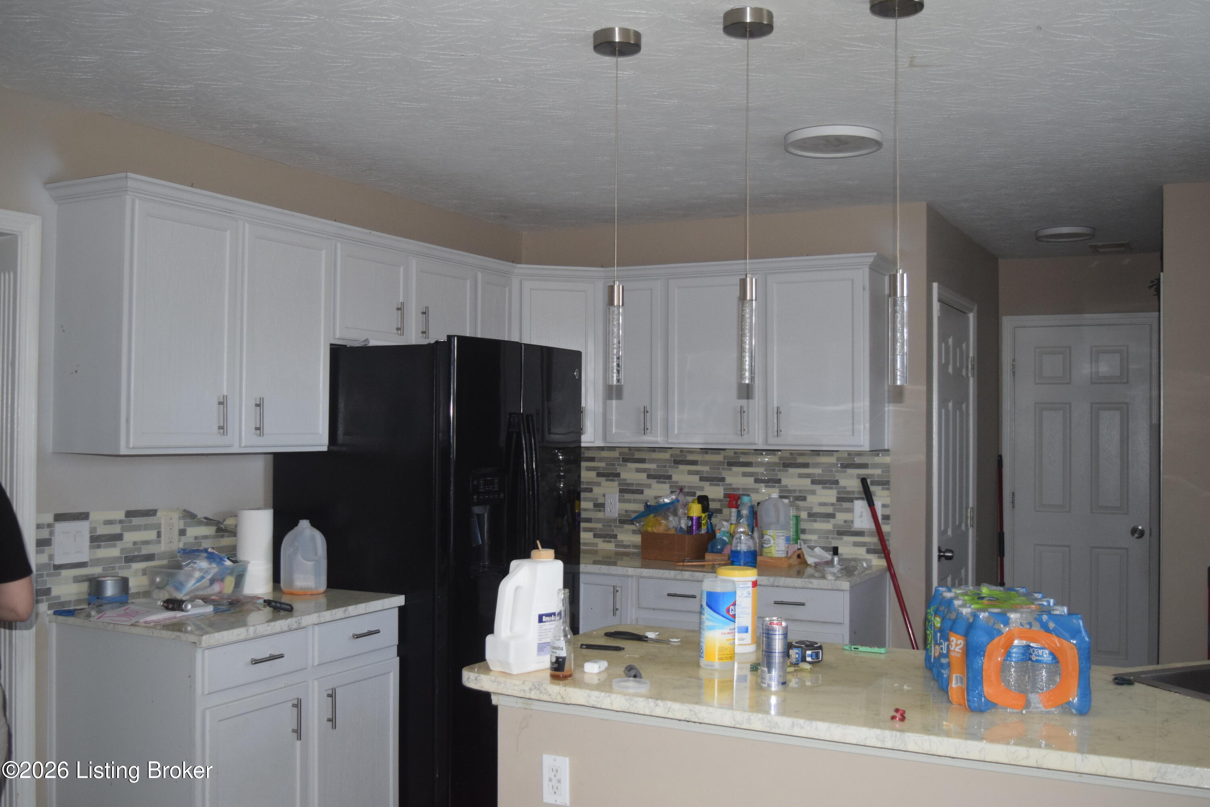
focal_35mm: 36
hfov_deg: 53.1
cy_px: 404
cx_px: 605
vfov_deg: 36.9
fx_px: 1210
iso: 1000
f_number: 4
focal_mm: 24
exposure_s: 1/60
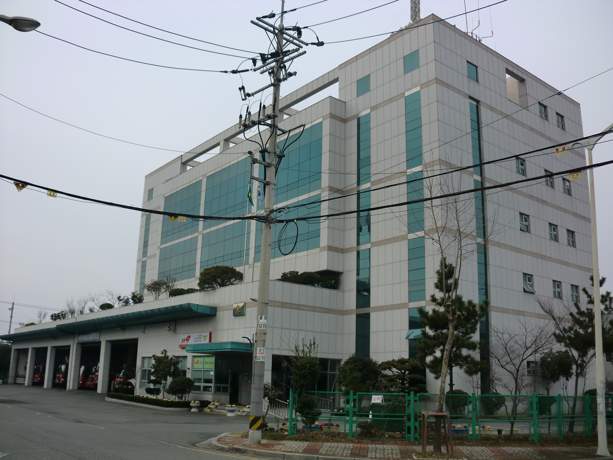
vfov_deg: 40.7
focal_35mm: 35
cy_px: 230
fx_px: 620
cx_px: 306
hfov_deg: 52.6
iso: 64
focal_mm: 6.3
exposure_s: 1/640
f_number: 3.1
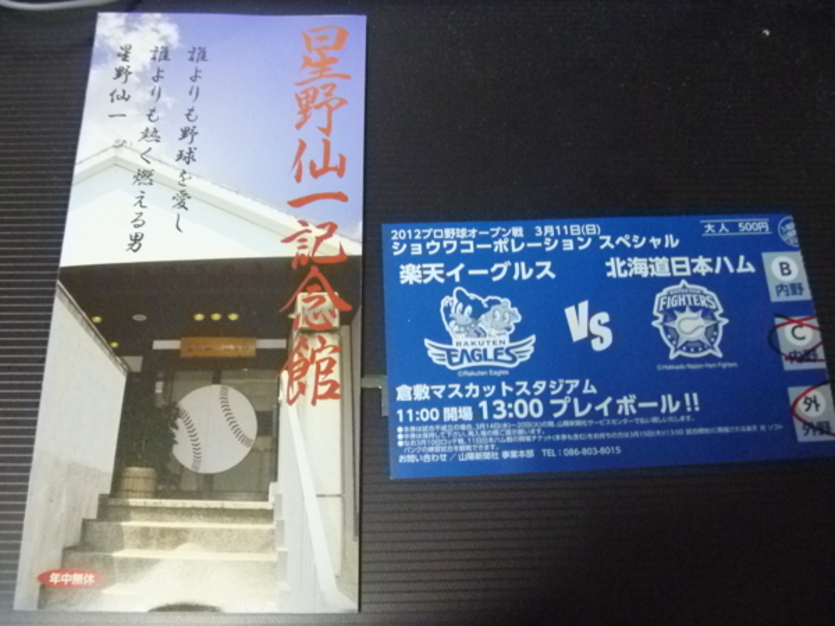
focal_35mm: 35
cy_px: 313
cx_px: 418
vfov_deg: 40.7
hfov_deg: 52.6
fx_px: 844
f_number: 3.5
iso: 800
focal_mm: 6.3
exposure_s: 1/20
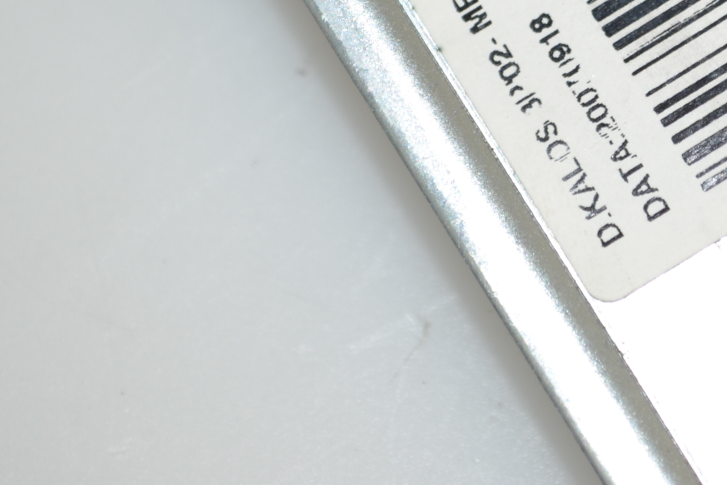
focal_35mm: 163
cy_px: 14
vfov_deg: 8.4
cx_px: 587
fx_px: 3292
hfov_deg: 12.5
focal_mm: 48
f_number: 5.3
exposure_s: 1/60
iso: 100
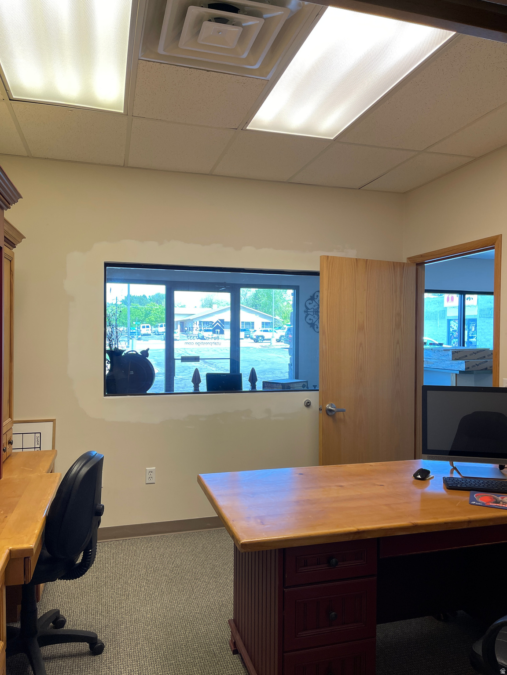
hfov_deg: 54.9
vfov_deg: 69.4
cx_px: 254
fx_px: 488
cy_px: 338
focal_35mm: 25
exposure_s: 1/120
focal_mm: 5.1
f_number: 1.6
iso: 125
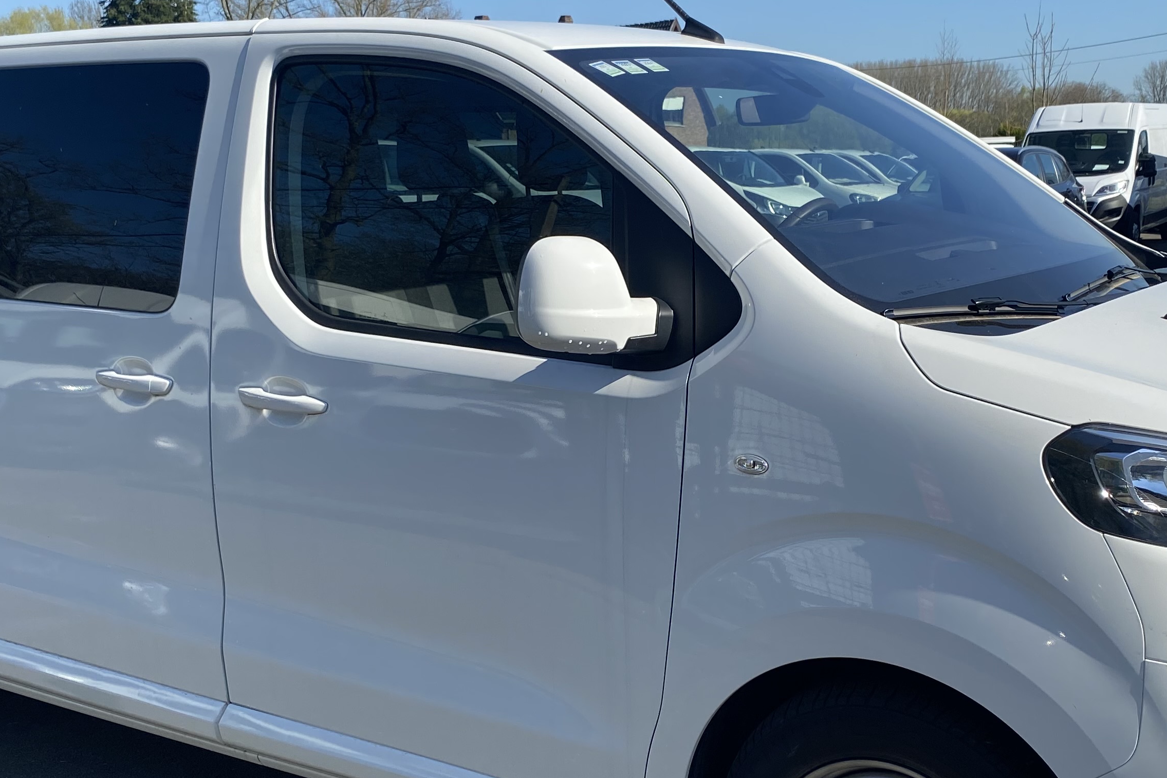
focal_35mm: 48
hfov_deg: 41.1
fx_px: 1556
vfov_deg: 28.0
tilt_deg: -10.2
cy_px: 455
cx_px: 606
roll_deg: +1.3
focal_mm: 4.25
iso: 32
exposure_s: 1/2571
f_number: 1.8
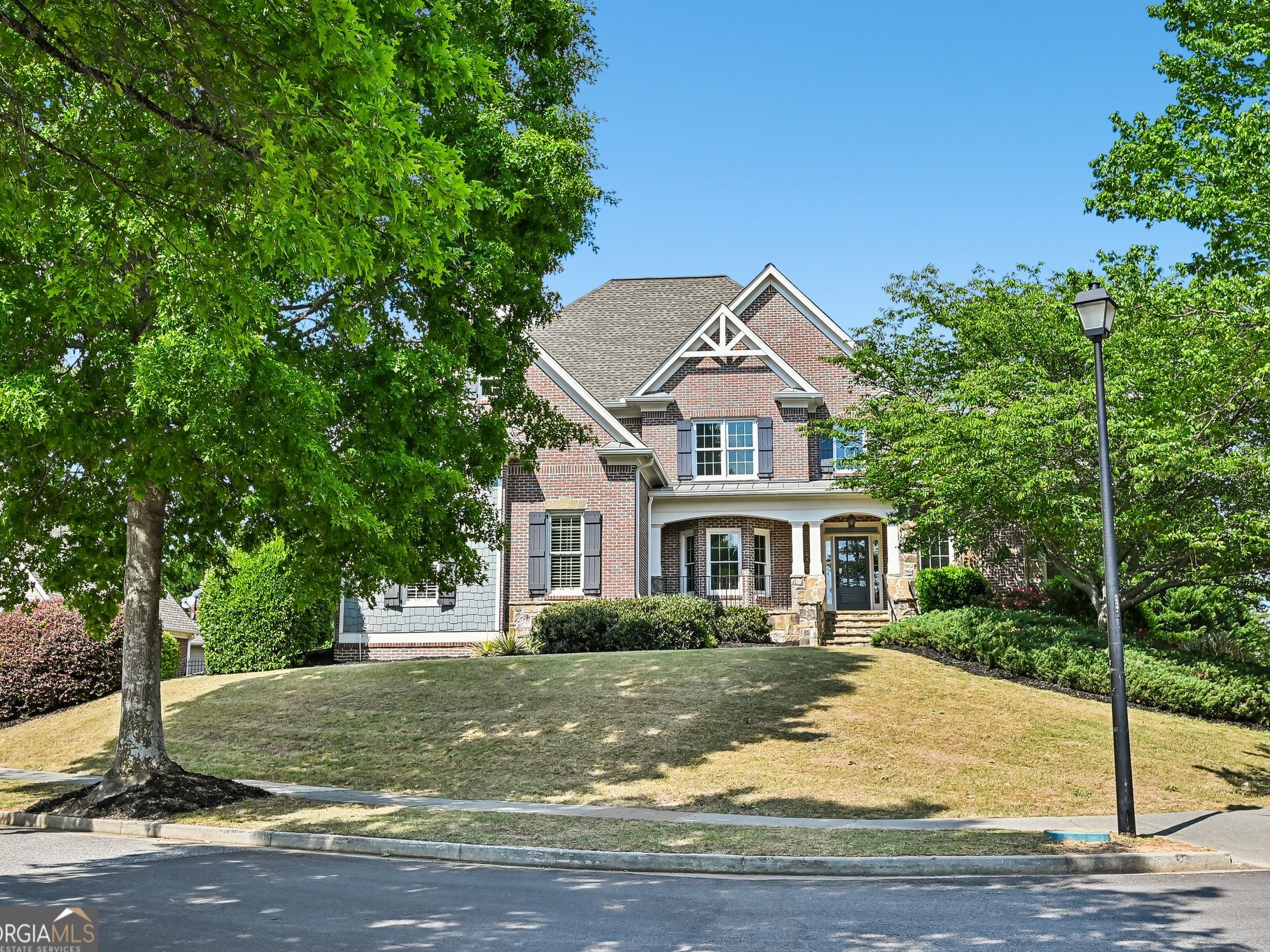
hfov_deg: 49.0
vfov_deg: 37.7
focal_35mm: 38
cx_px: 672
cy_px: 476
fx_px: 1394
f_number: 8
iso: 100
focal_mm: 23.5
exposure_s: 1/250
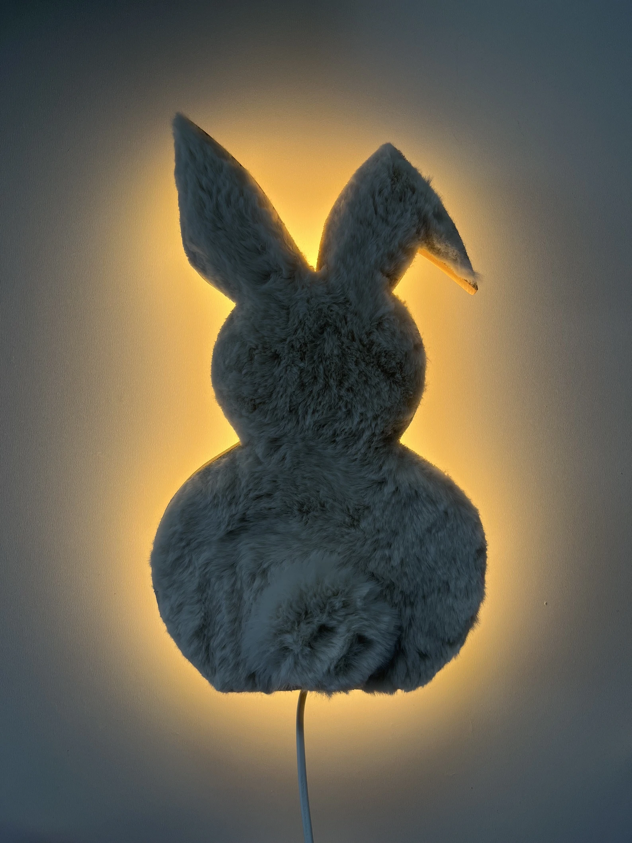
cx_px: 316
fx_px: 633
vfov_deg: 67.3
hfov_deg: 53.1
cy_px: 422
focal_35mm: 26
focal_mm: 5.1
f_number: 1.6
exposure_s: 1/131
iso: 32
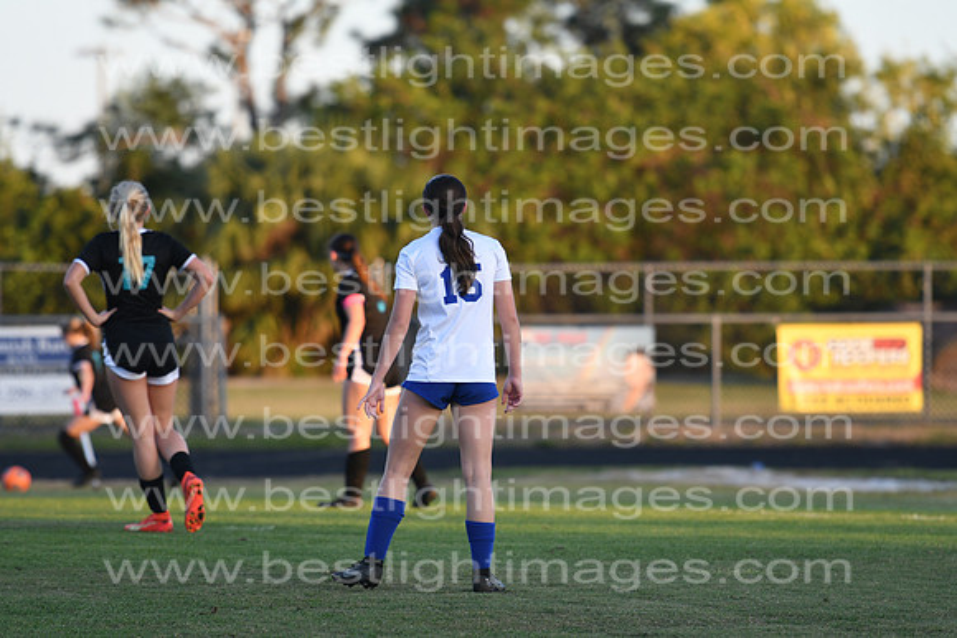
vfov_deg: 4.8
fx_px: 7578
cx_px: 478
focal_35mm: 285
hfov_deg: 7.2
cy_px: 319
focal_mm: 190
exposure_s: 1/800
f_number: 2.8
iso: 280
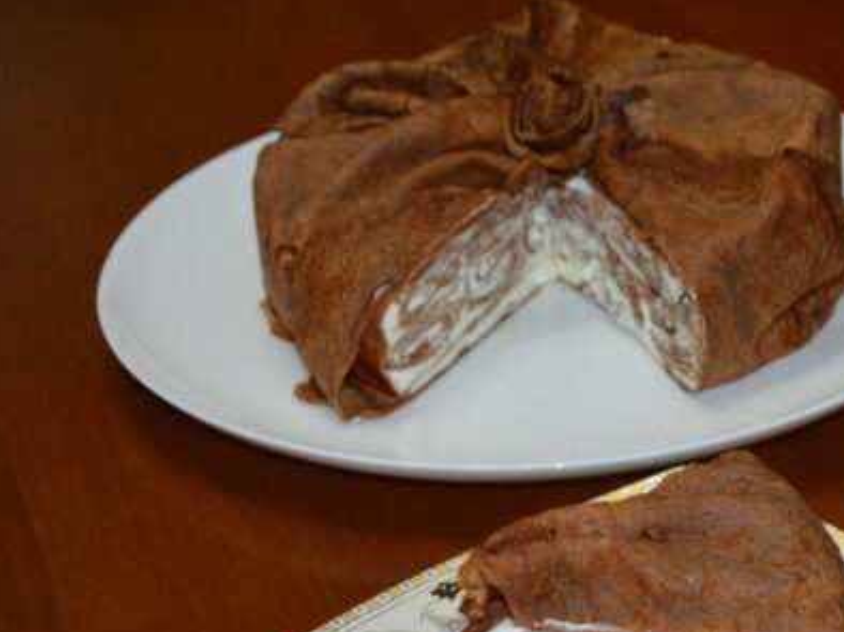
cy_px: 442
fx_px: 1998
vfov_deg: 17.9
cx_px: 596
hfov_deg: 23.7
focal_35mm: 82
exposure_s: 1/60
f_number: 4.8
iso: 720
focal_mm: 32
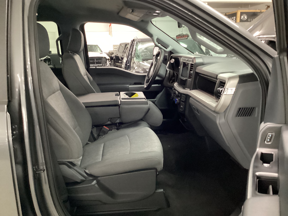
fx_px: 258
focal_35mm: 31
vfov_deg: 45.4
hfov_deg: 58.4
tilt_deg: -17.3
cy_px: 108
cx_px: 144
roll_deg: +1.7
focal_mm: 3.3
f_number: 2.4
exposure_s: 1/30
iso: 800
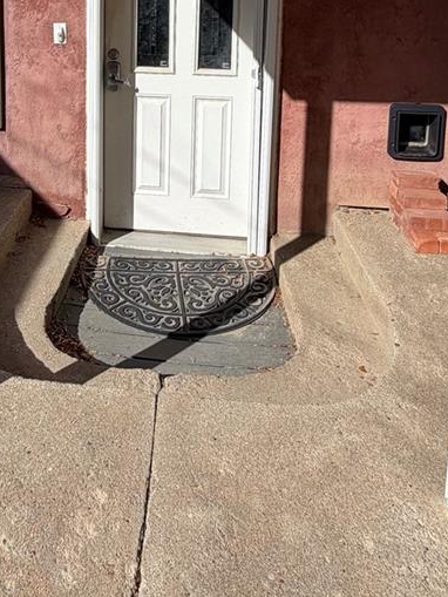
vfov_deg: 48.7
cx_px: 136
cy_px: 46
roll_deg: -0.6
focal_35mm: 33
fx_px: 569
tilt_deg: -4.8
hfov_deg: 42.2
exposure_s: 1/1087
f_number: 2.2
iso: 20
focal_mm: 2.22
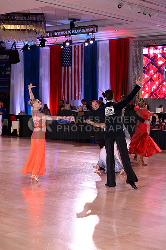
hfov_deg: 18.1
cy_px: 125
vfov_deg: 27.0
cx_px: 83
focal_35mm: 75
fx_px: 520
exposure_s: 1/250
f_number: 5.6
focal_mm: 75
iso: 2000
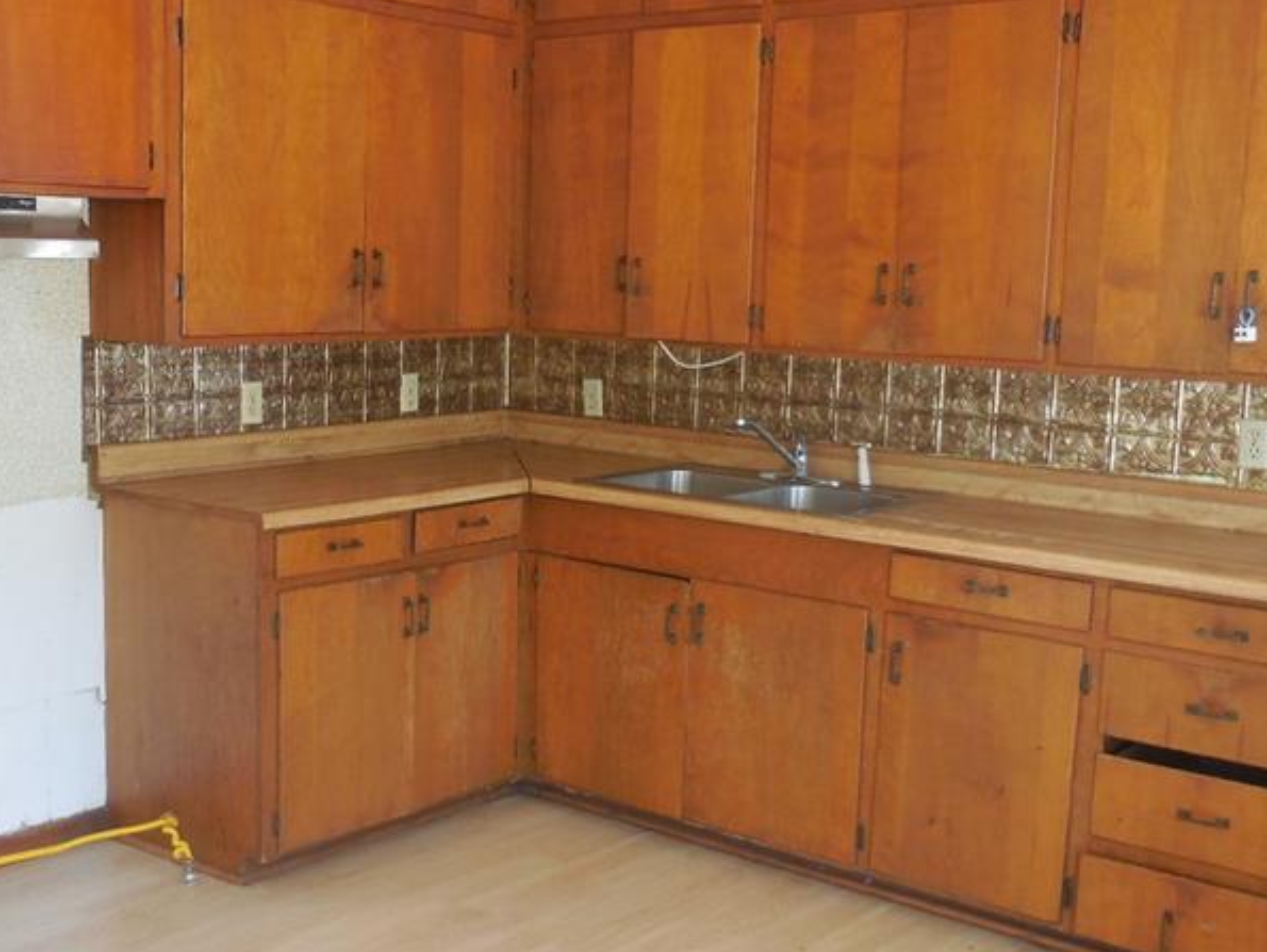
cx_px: 534
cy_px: 511
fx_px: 1575
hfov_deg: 43.7
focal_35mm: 43
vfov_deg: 33.6
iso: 160
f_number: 3.1
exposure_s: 1/30
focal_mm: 4.5
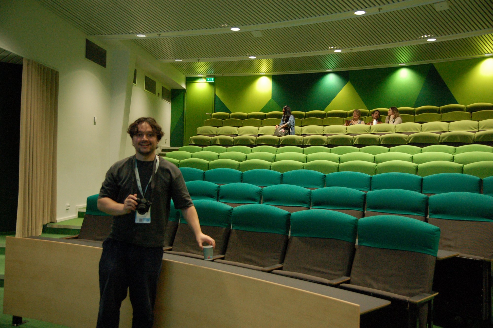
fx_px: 452
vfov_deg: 39.9
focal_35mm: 33
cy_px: 164
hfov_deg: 57.3
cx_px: 246
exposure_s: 1/125
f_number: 2.8
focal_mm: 22
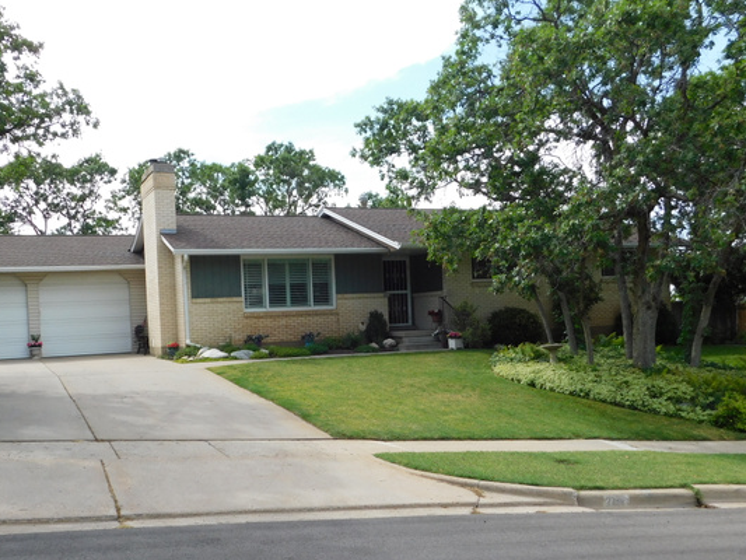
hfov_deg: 51.2
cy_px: 328
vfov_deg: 39.6
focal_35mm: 36
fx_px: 776
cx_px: 326
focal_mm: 5.3
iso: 125
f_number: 3.2
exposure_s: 1/640
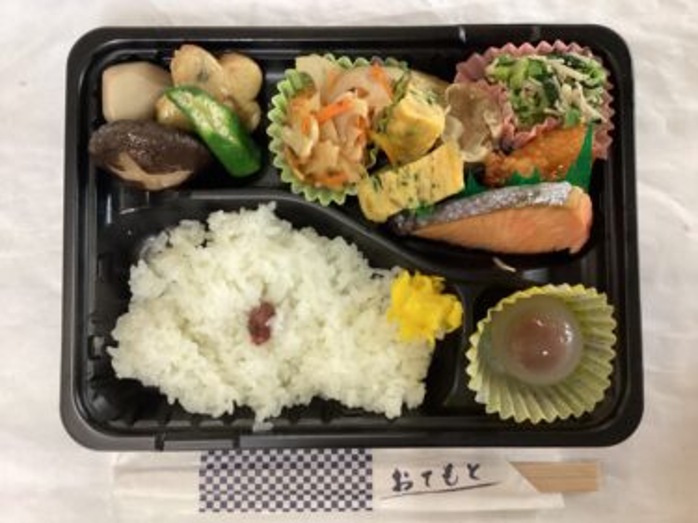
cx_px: 349
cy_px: 262
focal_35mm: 31
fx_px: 625
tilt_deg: -87.9
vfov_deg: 45.4
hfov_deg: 58.4
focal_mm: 3.3
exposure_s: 1/50
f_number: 2.4
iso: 250
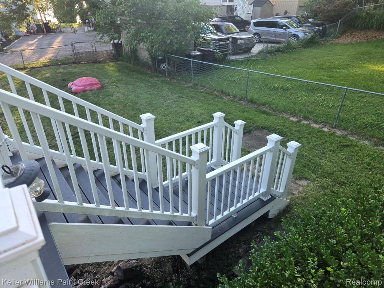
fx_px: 255
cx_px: 192
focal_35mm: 23
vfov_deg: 58.9
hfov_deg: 73.9
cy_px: 144
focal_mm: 5.4
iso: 32
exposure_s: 1/120
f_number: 1.8
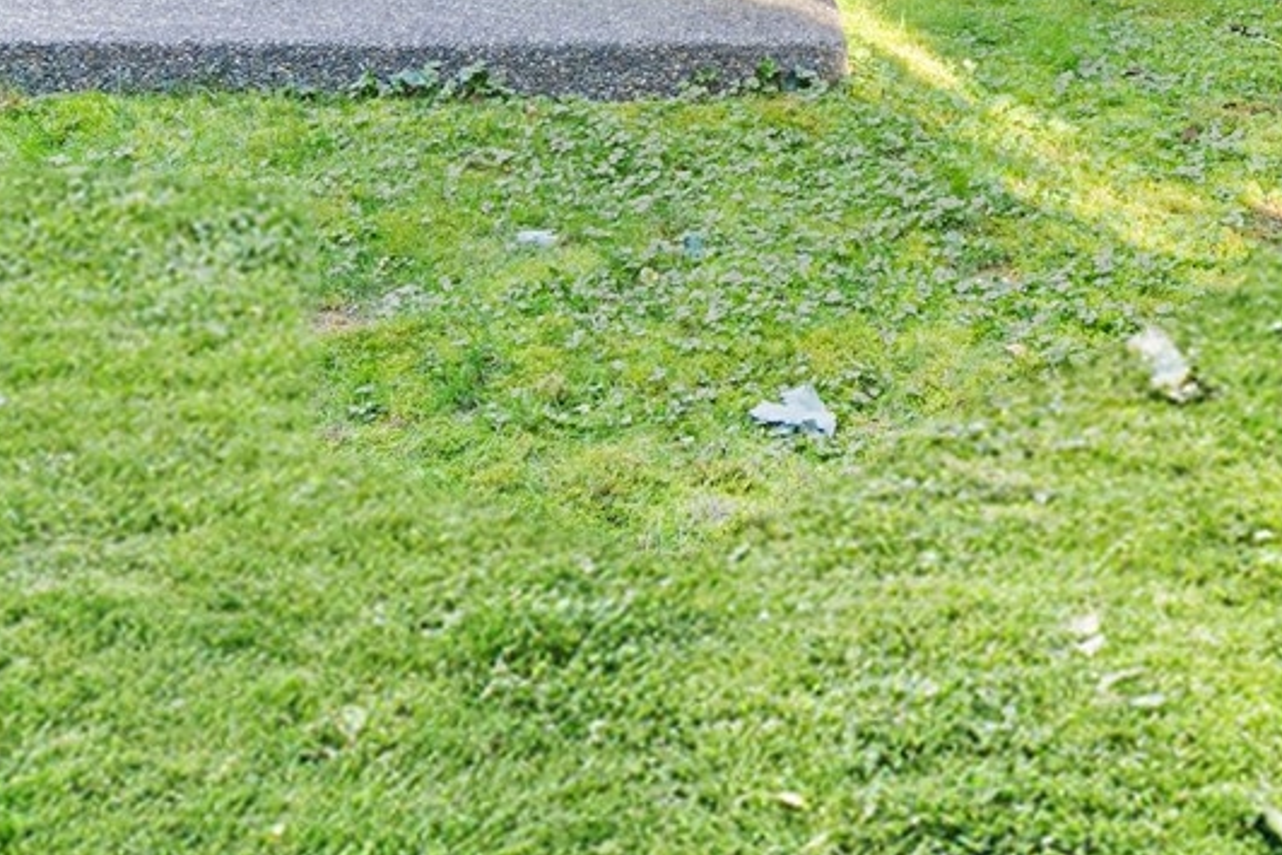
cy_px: -244
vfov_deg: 23.5
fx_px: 1817
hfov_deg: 38.9
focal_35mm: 51
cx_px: 628
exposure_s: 1/3
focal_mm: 16
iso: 100
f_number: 11
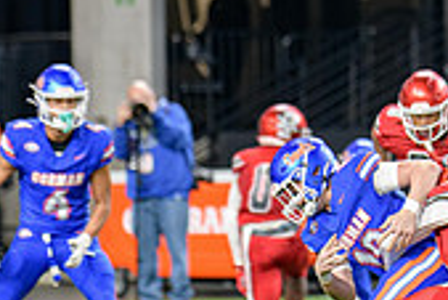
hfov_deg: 2.7
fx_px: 9403
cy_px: 110
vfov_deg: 1.8
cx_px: 530
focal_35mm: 755
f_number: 2.8
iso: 1000
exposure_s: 1/400
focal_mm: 220
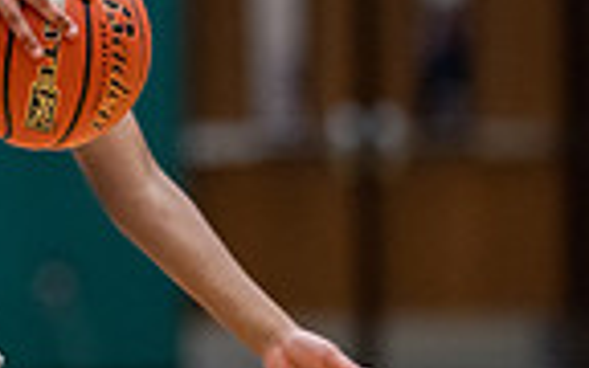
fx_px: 9888
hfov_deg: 3.4
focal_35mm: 616
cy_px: 106
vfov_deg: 2.1
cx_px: -25
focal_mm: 135
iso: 2000
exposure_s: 1/1250
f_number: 1.8
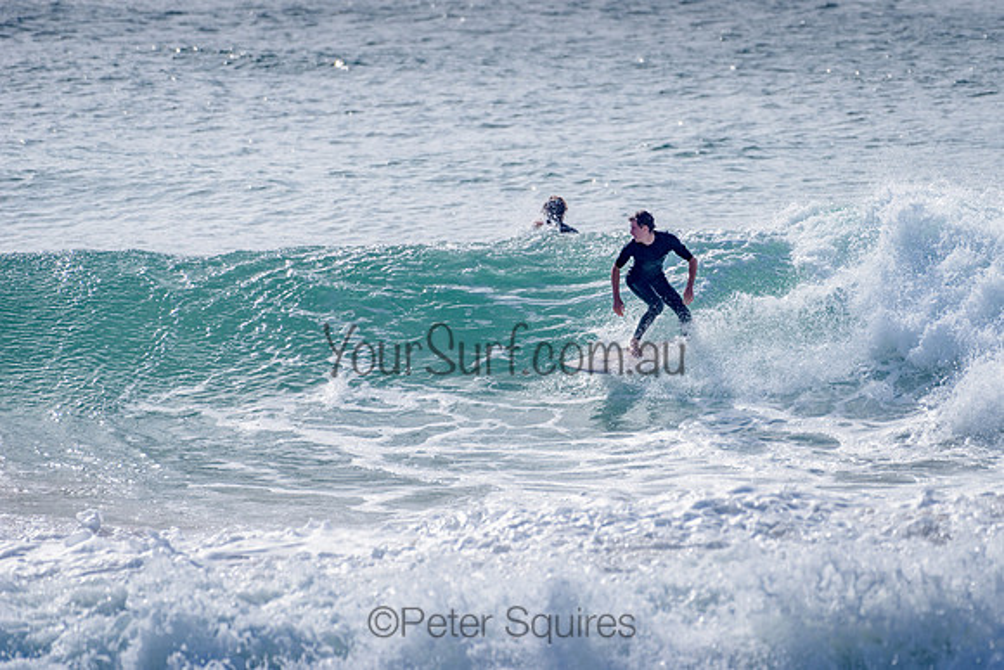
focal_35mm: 612
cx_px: 612
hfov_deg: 3.4
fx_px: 17076
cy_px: 260
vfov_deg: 2.2
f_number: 5.6
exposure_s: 1/2000
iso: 72
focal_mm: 500
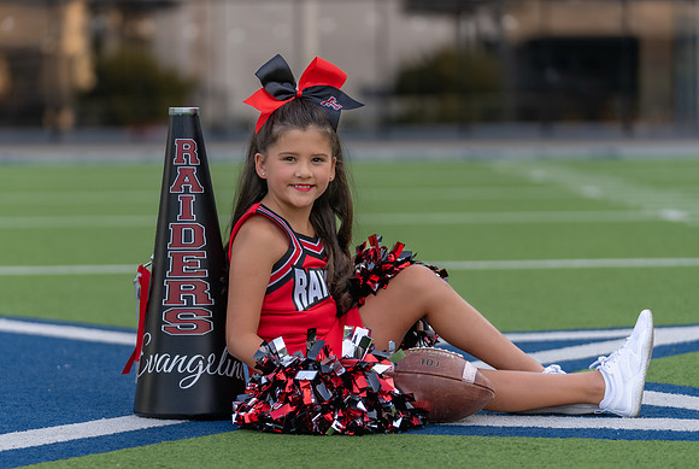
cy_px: 266
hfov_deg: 14.8
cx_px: 297
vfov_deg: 9.9
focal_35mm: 139
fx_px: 2699
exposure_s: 1/320
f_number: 2.8
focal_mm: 114
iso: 125
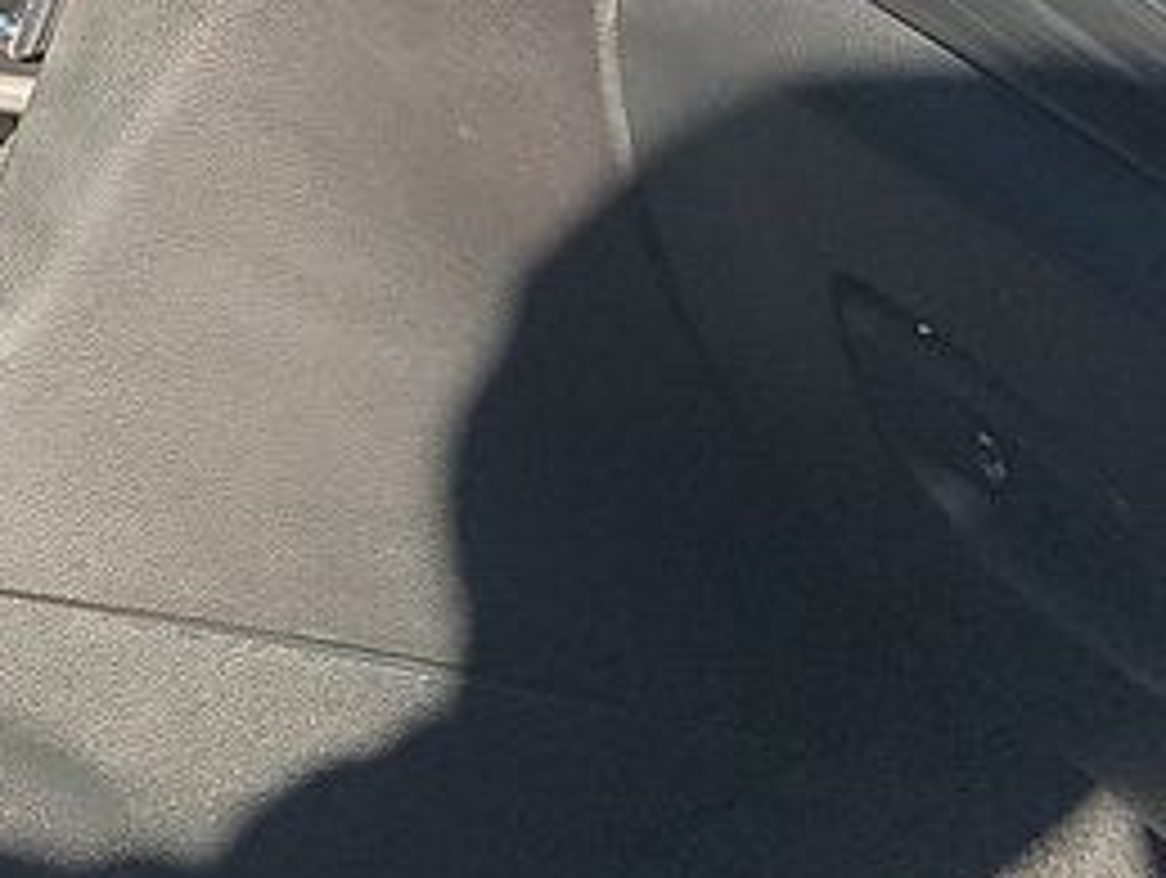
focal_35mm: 148
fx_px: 4992
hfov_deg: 12.5
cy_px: 180
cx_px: -707
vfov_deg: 10.0
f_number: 1.8
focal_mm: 6.7
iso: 50
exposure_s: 1/238
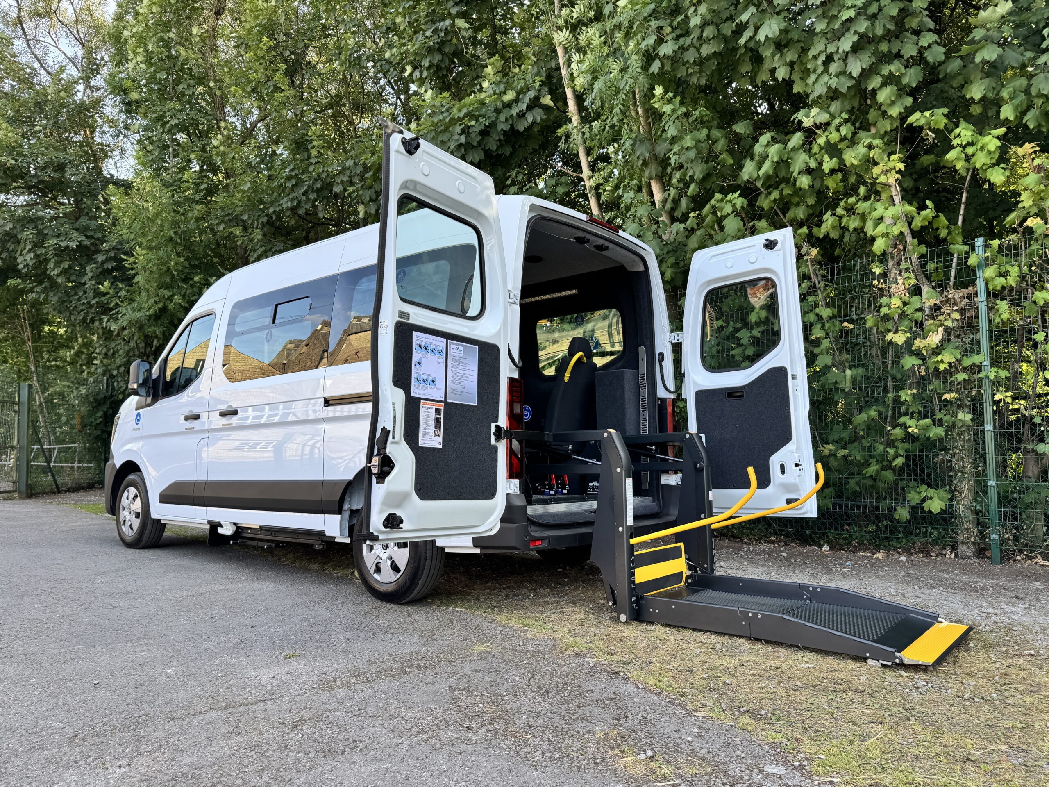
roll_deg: +0.0
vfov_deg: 56.8
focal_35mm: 24
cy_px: 394
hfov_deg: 71.6
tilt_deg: +4.4
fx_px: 727
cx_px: 524
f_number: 1.78
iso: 80
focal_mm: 6.76
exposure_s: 1/448
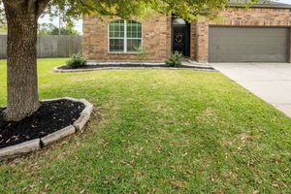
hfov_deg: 82.7
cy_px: 45
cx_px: 178
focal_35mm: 20
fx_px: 162
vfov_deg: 58.2
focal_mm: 12
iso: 800
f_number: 9
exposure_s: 1/20
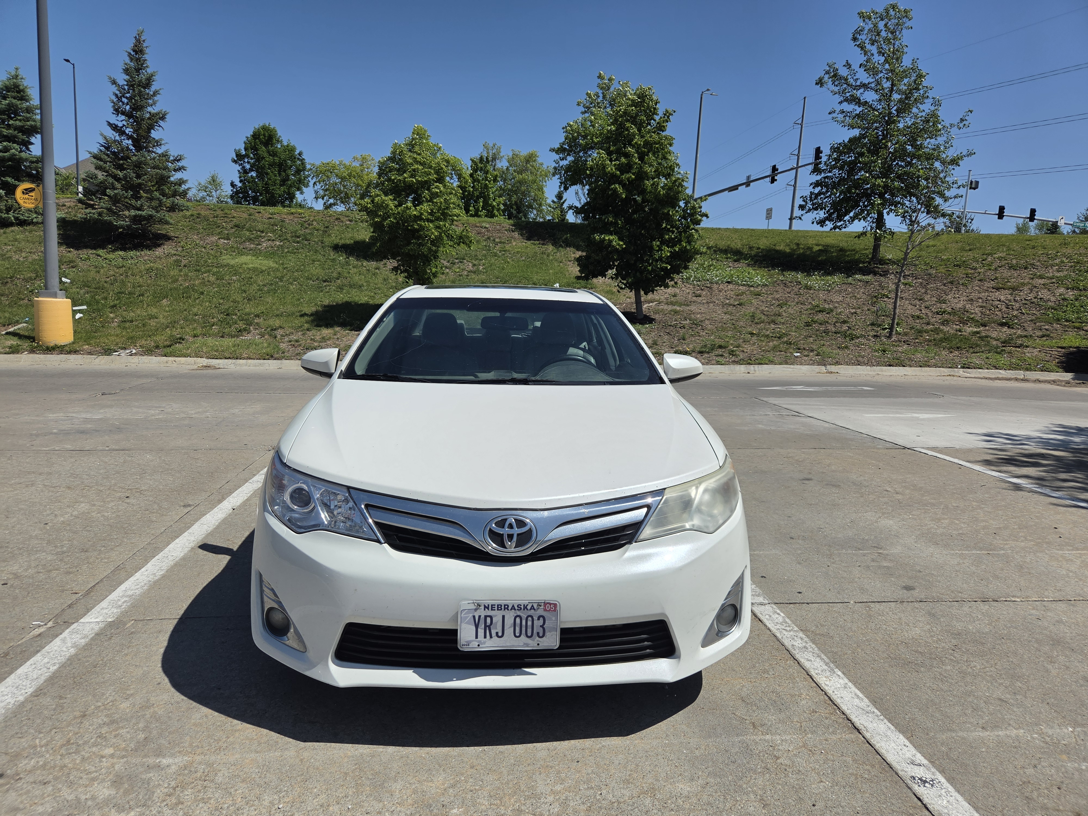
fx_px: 723
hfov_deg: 73.9
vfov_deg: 58.9
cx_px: 544
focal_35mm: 23
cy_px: 408
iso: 64
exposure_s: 1/7887
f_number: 1.8
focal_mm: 5.4
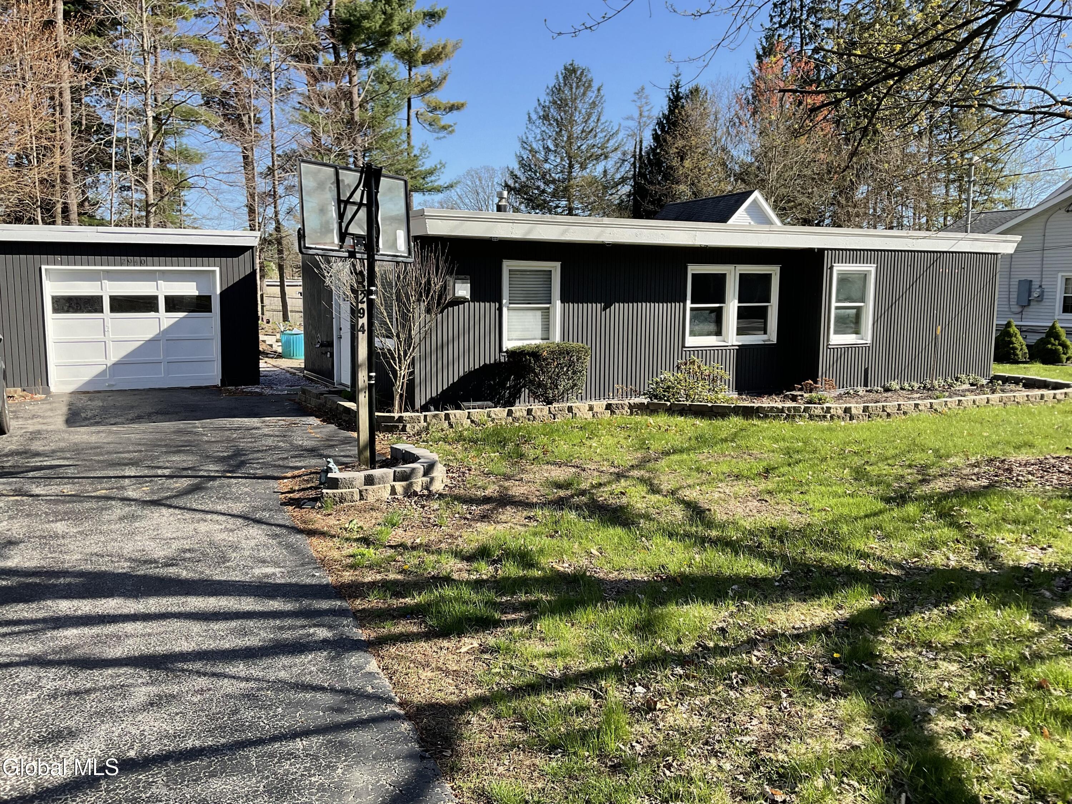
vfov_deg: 48.2
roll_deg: -1.8
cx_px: 536
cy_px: 402
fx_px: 898
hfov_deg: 61.7
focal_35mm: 29
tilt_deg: -8.1
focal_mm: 3
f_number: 1.8
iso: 16
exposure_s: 1/709
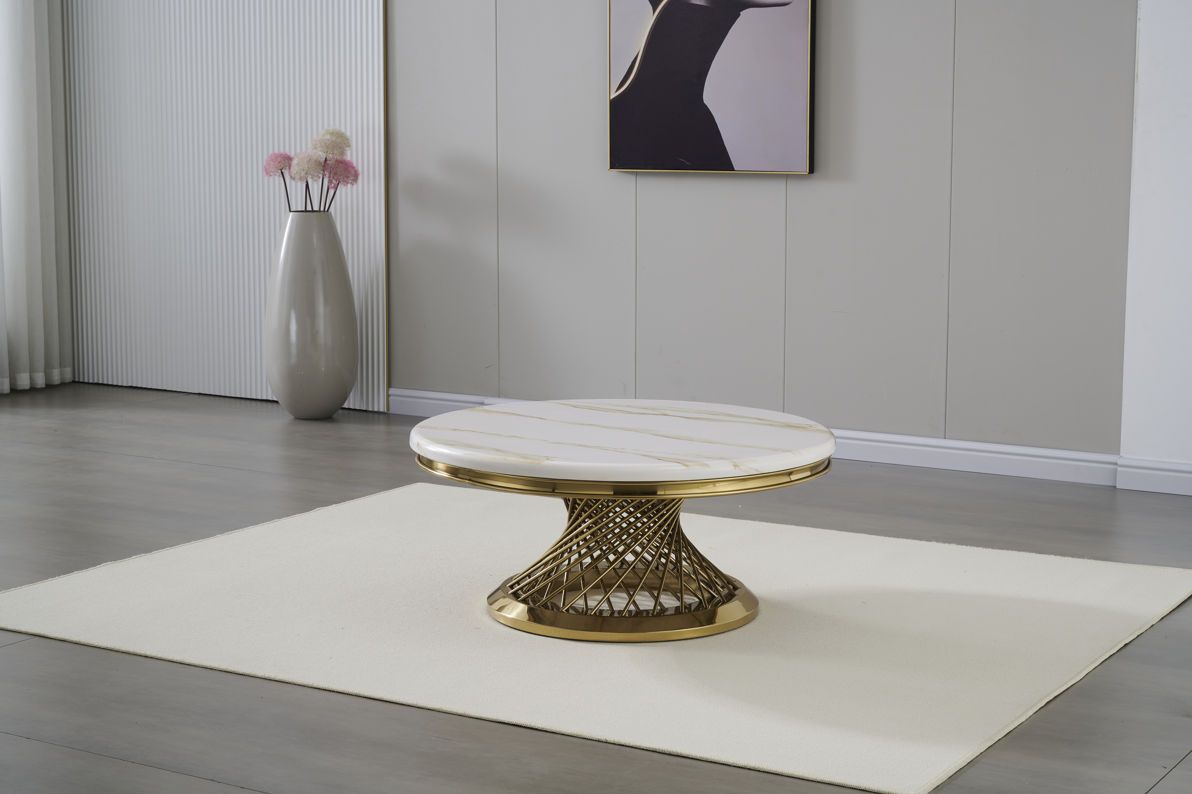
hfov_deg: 33.9
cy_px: 397
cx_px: 596
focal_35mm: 59
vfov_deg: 23.0
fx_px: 1953
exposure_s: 1.3
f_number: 10
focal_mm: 59
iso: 100
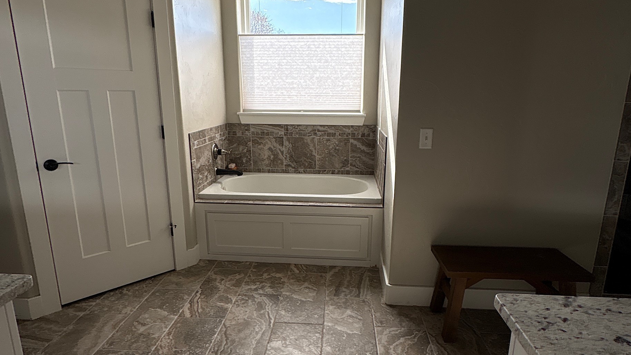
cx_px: 320
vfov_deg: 67.1
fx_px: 268
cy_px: 169
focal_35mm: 16
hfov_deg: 99.4
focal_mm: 2.22
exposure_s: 1/272
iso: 64
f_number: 2.2
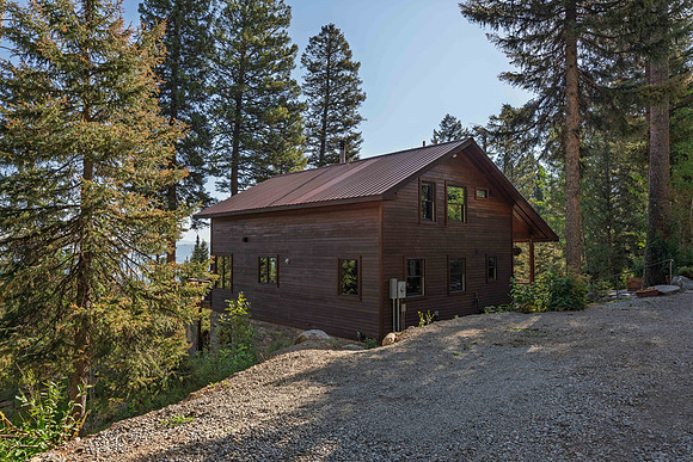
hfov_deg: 72.9
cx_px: 346
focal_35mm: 24
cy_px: 231
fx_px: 469
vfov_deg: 52.5
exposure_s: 1/500
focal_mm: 24
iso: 400
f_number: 8
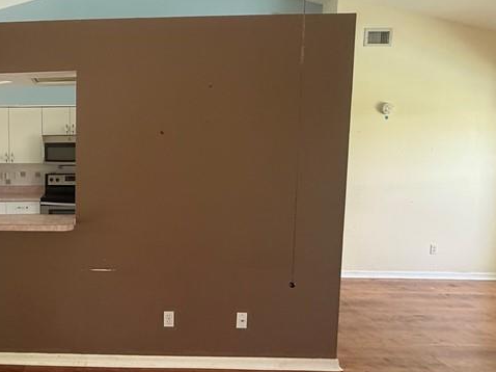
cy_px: 181
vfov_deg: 46.8
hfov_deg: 54.2
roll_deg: -0.4
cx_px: 73
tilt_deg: -1.0
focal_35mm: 30
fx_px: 430
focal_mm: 2.22
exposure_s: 1/99
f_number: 2.2
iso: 250
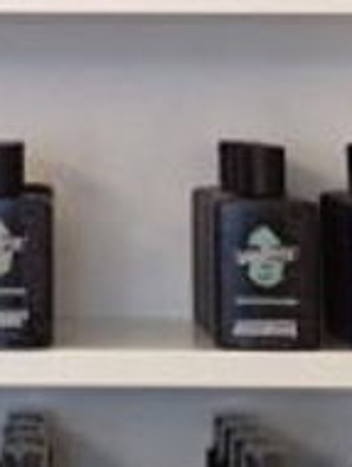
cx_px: -15
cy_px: -146
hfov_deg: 9.4
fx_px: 2124
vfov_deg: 12.2
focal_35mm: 157
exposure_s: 1/20
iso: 200
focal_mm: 4.28
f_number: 2.4
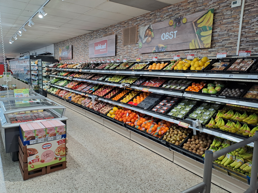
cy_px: 96
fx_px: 186
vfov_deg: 54.9
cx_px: 129
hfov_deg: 69.4
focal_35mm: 25
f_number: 1.8
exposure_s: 1/50
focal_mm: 4.65
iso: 80
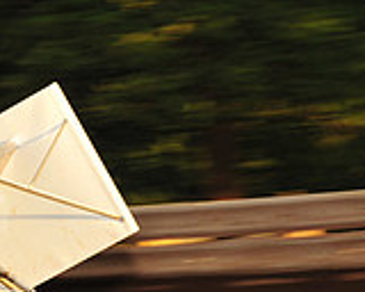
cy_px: 324
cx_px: -144
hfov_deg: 5.1
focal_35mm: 380
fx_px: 4105
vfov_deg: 4.1
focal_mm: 112
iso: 1000
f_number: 10
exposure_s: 1/320
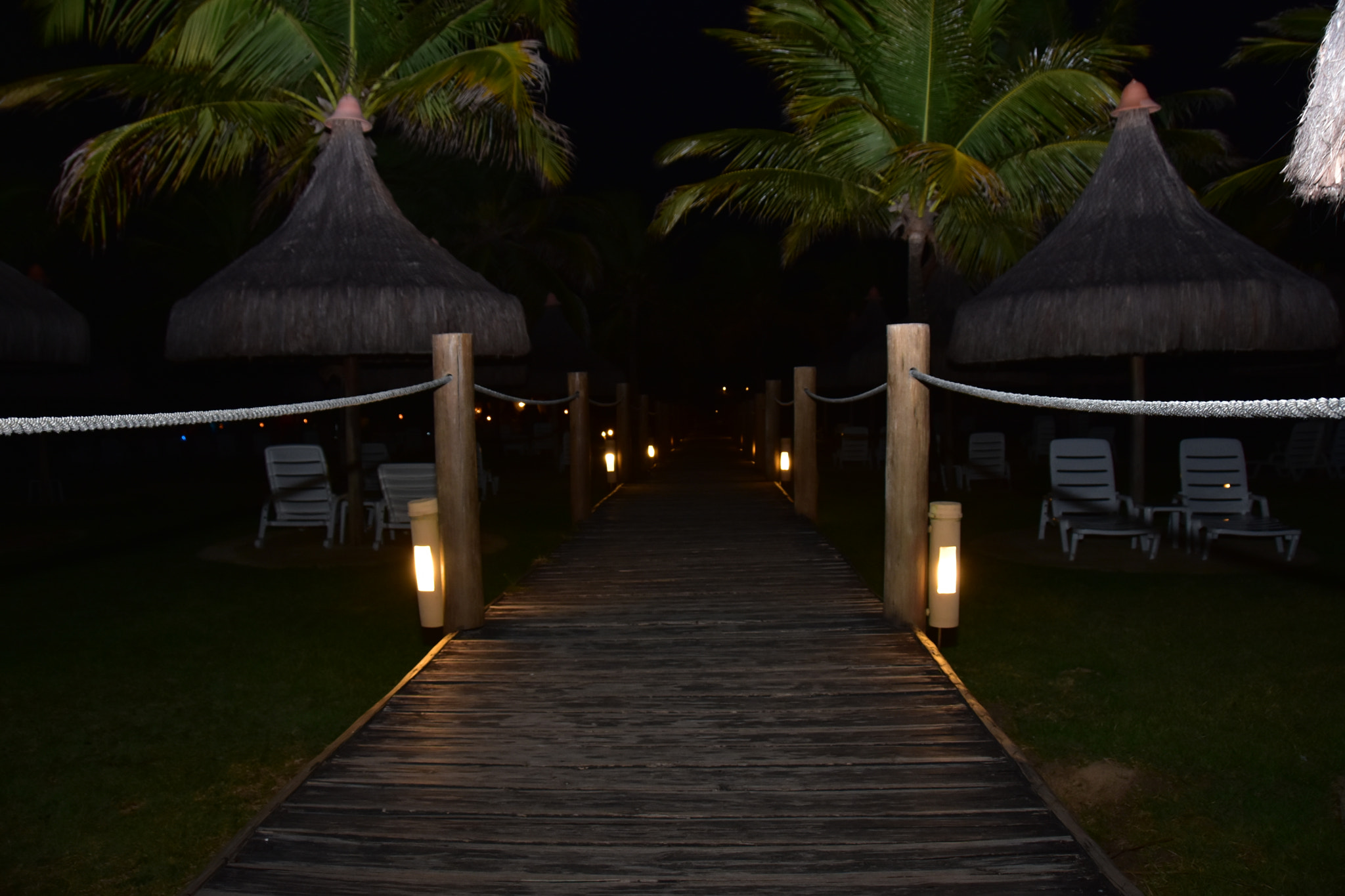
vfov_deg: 47.9
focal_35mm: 27
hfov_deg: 67.4
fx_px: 1009
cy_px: 448
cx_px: 672
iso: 640
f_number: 6.3
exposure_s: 1/50
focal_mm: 18
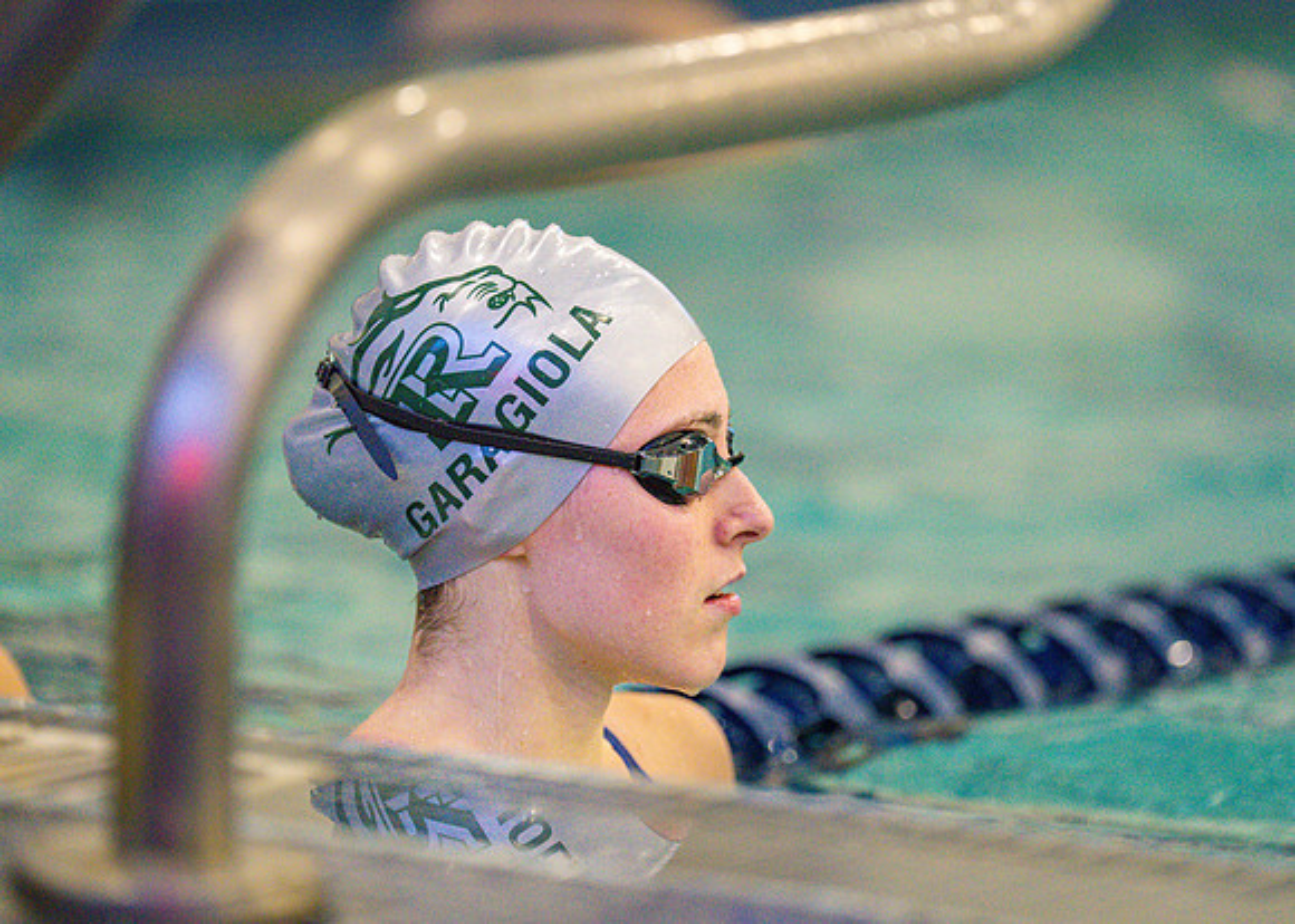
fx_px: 8101
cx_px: 676
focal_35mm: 220
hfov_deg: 9.1
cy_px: 464
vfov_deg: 6.5
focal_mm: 178
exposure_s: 1/1000
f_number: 2.8
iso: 2500
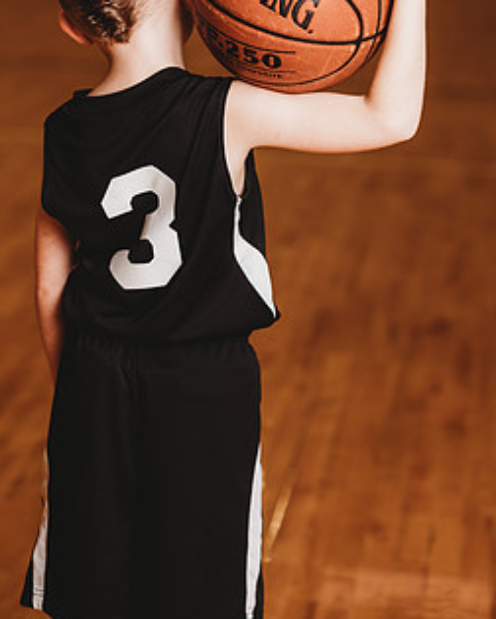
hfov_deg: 13.5
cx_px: 226
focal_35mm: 114
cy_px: 187
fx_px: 2092
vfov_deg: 16.8
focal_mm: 85
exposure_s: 1/160
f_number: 2.5
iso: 100
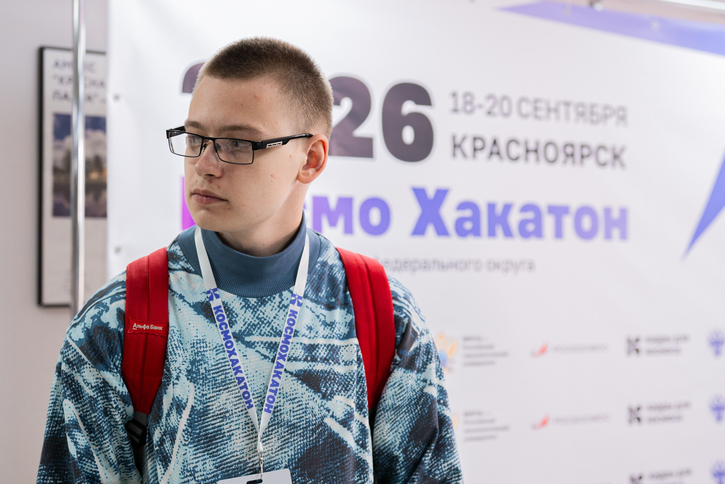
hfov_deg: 29.2
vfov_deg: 19.7
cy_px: 242
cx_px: 362
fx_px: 1389
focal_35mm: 69
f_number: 2.8
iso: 400
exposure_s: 1/125
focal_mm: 46.5
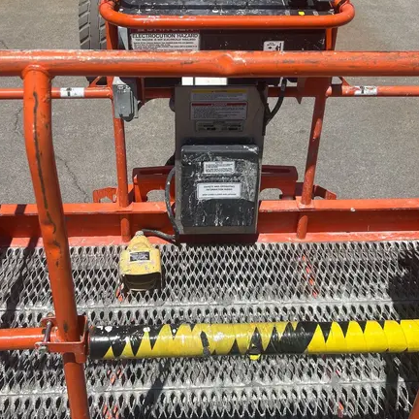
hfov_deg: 42.8
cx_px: 207
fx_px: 534
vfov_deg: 42.3
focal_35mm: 39
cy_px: 144
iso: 50
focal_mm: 5.7
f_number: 1.5
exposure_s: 1/5587
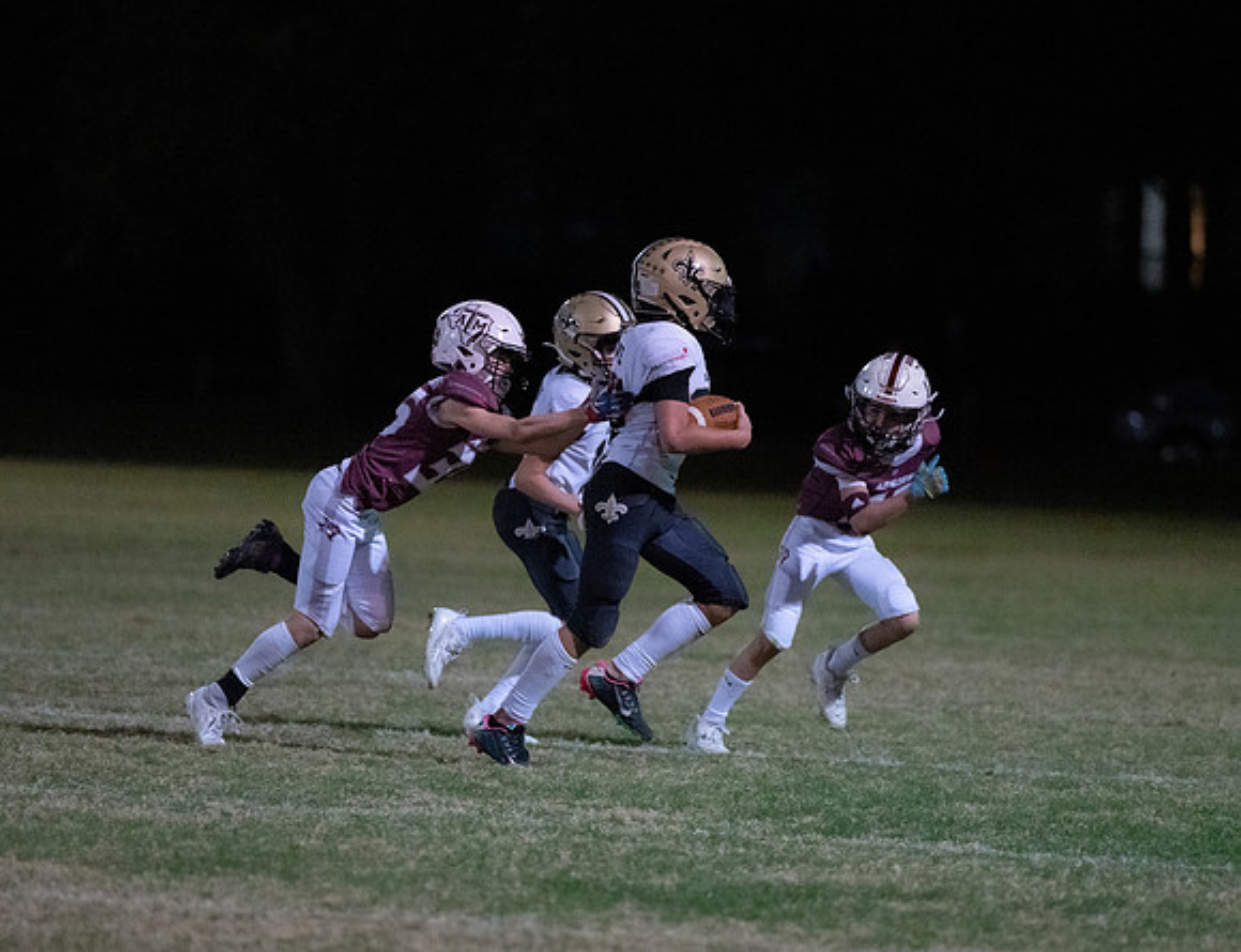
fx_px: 10404
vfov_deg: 5.2
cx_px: 630
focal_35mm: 288
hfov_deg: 6.8
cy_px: 528
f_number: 2.8
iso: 10000
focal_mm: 200
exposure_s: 1/1000
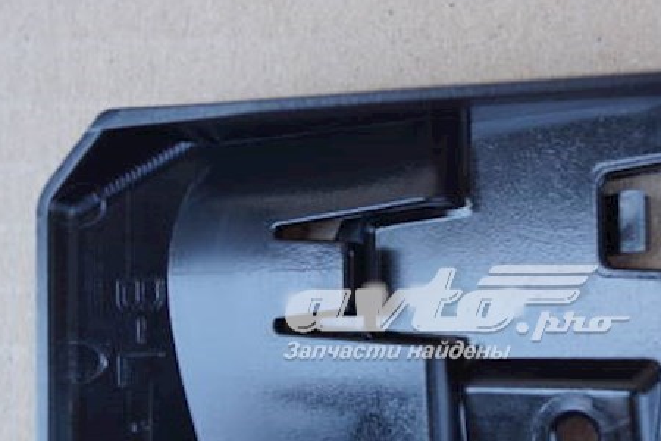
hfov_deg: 31.1
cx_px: 452
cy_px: 309
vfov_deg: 21.1
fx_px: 1175
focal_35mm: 64
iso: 100
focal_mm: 30
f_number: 5.6
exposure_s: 1/80
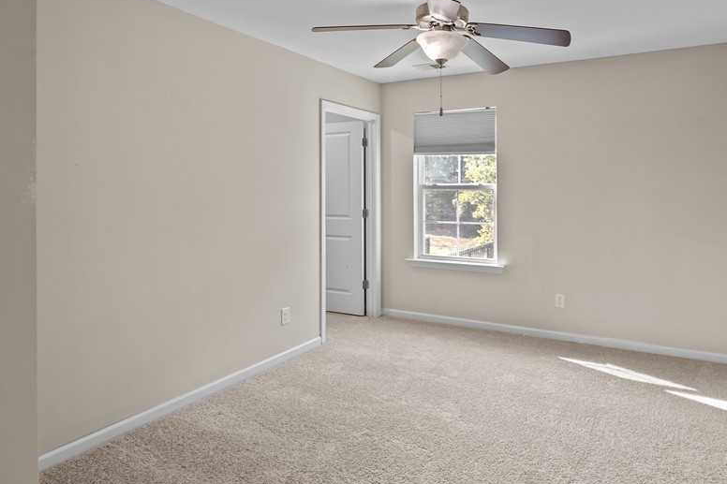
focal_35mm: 21
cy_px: 242
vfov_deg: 59.5
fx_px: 424
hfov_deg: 79.9
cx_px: 449
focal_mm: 15
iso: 4000
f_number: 8
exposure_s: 1/30
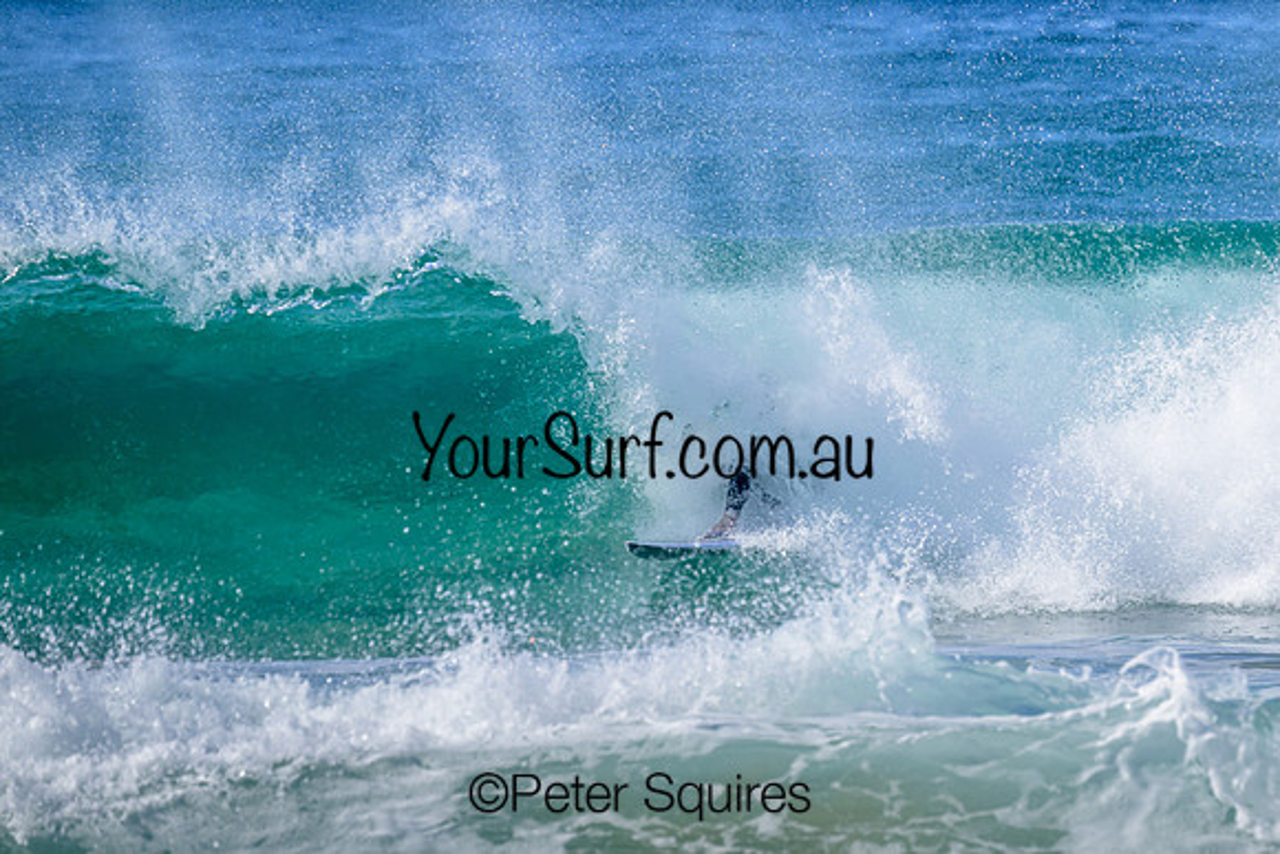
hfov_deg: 2.7
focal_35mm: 763
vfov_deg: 1.8
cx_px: 863
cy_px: 303
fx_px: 27136
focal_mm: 560
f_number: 11
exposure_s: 1/800
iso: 320
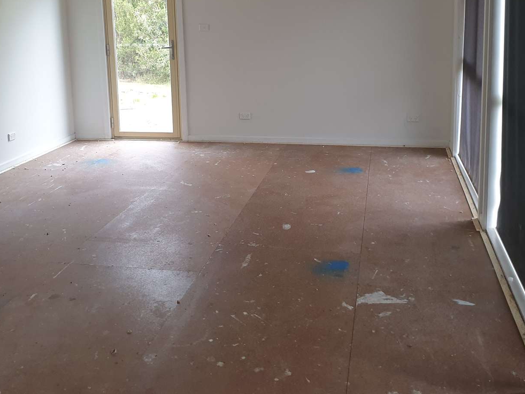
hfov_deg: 45.7
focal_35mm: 41
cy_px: 106
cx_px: 236
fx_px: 622
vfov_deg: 34.5
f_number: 2.4
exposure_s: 1/50
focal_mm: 4.3
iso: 160
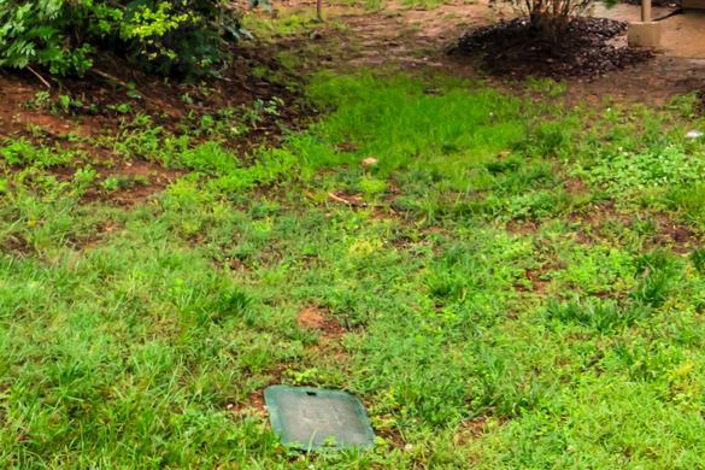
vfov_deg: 21.4
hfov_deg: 33.9
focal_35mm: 49
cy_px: -296
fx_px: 960
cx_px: 811
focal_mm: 14
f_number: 9
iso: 400
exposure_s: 1/40
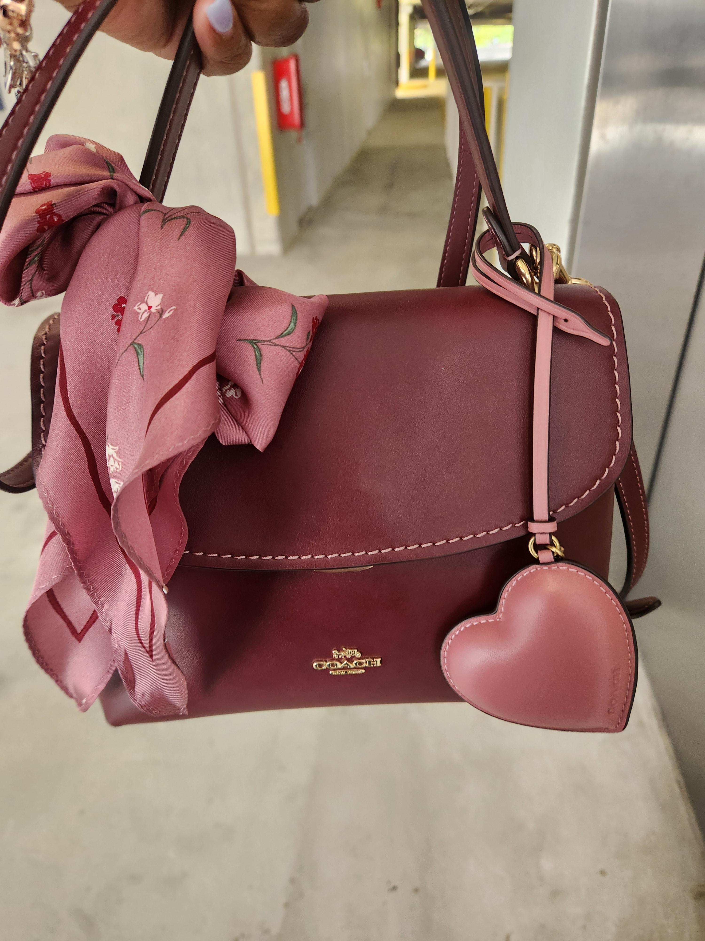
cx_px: 352
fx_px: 625
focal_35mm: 23
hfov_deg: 58.9
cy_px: 470
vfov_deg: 73.9
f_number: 1.8
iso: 160
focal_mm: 5.4
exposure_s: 1/120
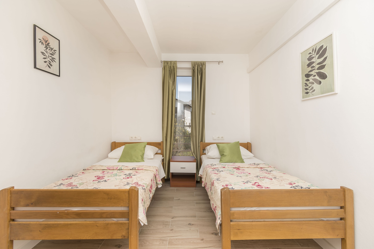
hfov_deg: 100.4
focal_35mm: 15
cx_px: 187
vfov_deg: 77.3
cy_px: 124
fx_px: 156
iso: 100
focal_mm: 10
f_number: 8
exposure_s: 1/125
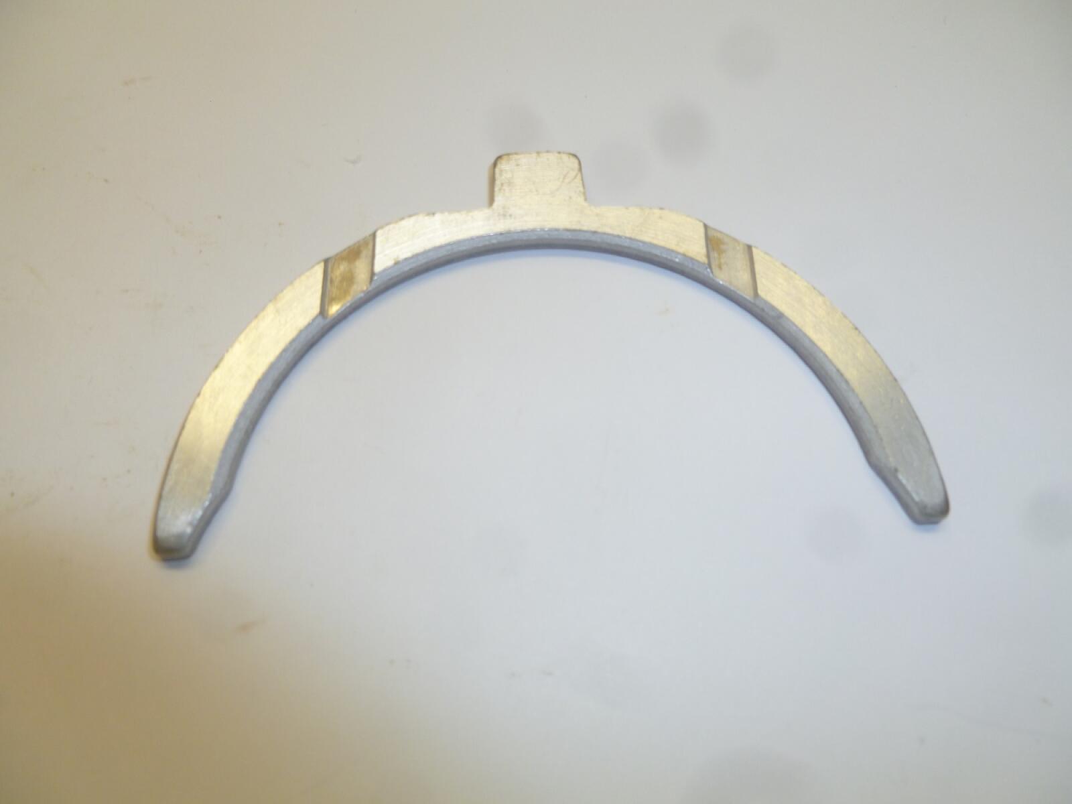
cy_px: 402
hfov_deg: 63.4
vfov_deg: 49.7
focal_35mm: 28
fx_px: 867
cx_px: 536
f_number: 3.3
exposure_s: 1/30
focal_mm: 5
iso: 100
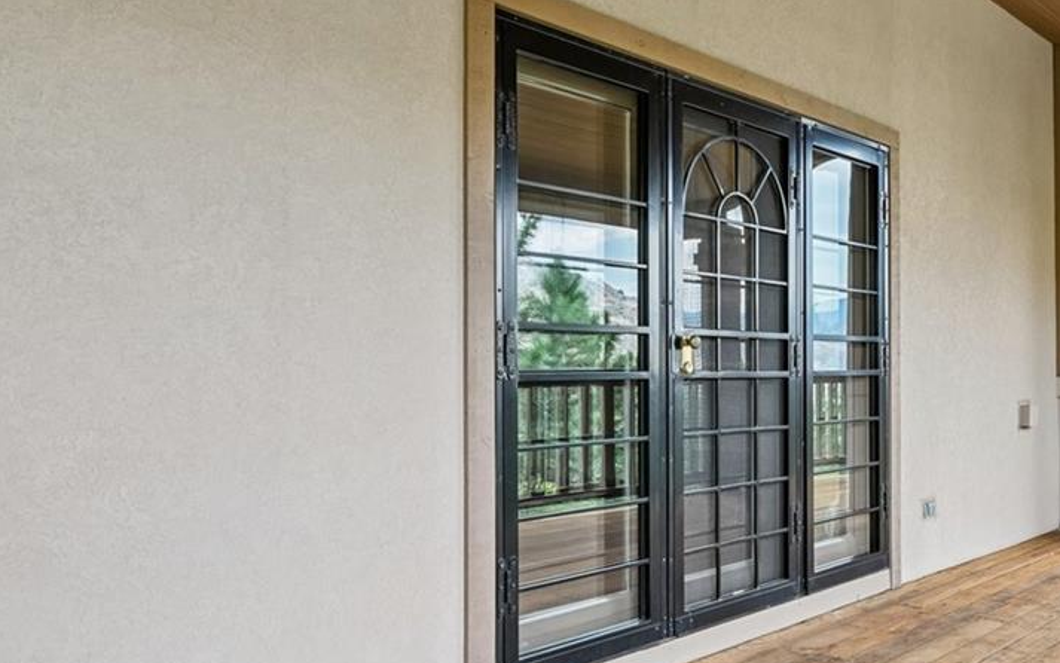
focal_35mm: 32
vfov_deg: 39.4
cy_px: 360
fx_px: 925
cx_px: 806
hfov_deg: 56.4
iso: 140
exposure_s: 1/15
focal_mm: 14
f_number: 10
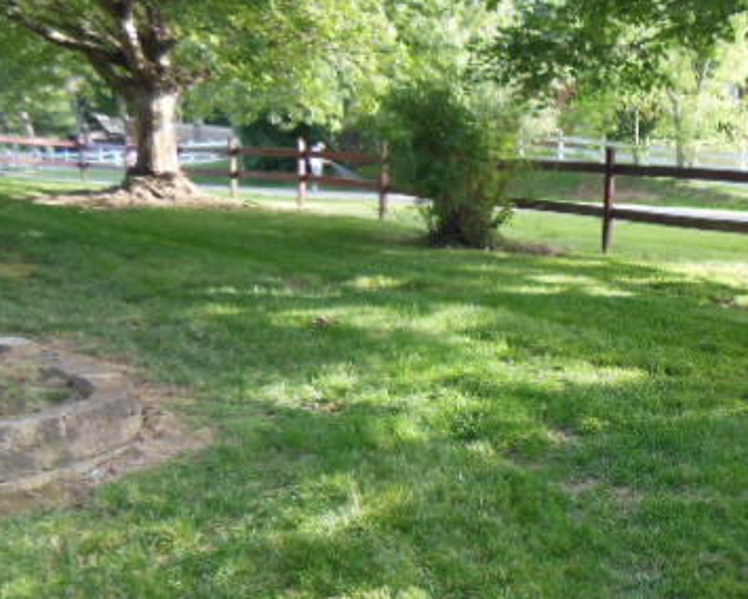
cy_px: 416
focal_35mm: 44
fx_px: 974
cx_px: 632
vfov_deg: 33.7
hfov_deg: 39.8
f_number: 3.2
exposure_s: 1/100
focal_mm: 4.5
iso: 125
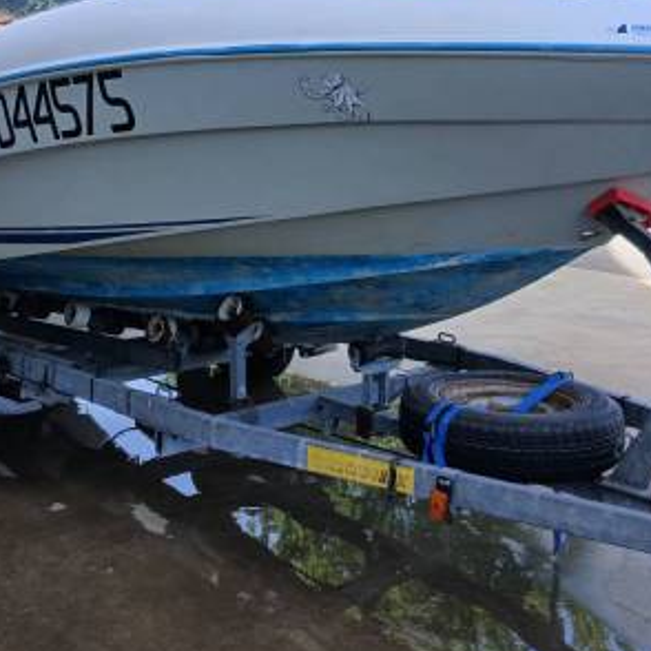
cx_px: 237
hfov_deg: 33.8
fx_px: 1064
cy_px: 148
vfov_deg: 33.2
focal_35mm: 50
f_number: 1.8
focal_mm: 3.98
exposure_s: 1/158
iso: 20
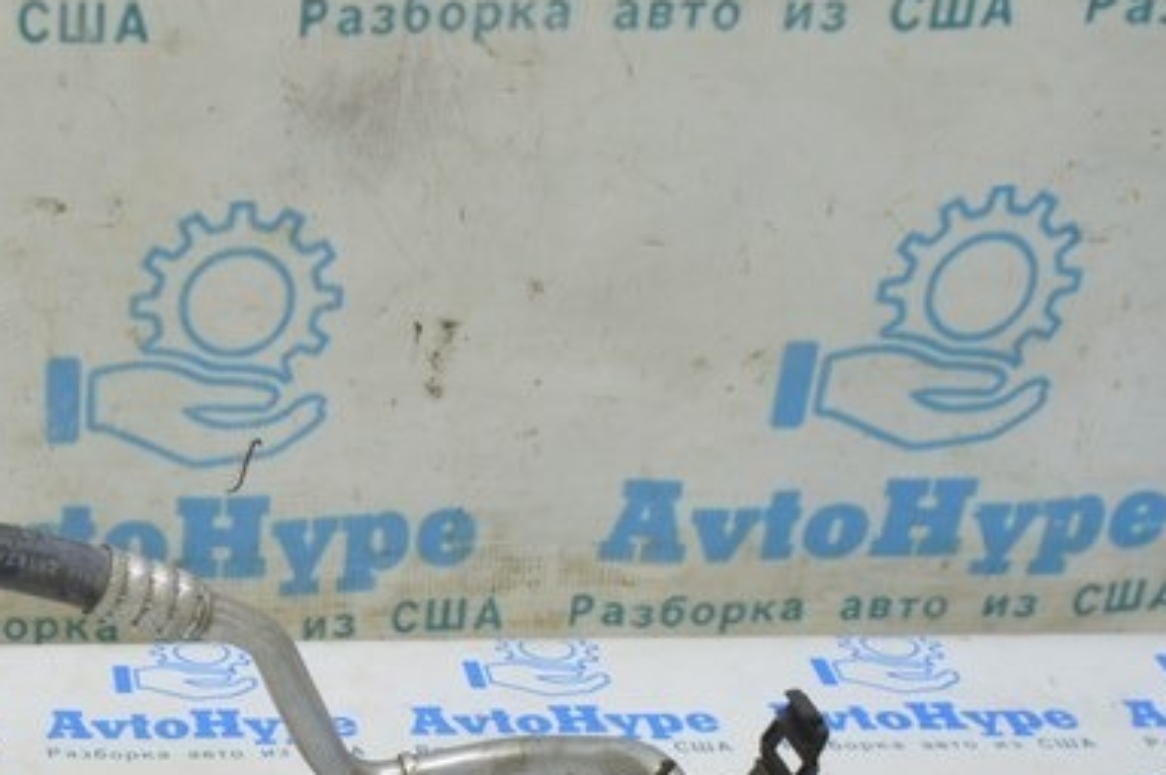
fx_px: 2329
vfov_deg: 18.6
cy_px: 655
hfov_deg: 25.9
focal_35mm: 72
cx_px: -137
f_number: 5.6
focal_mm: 18
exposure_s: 1/20
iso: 400
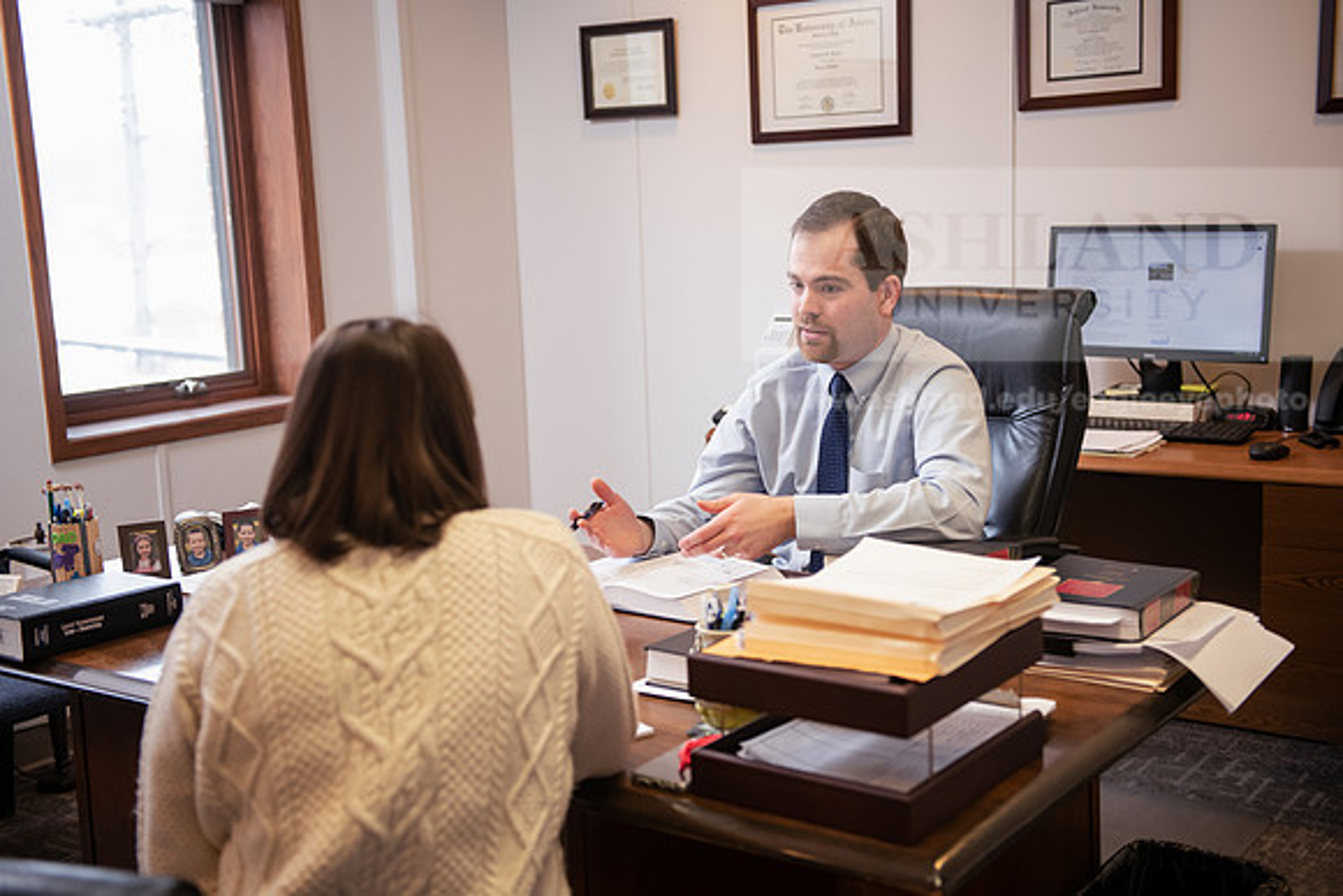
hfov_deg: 43.6
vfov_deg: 29.9
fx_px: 1679
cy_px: 448
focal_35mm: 45
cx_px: 672
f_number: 3.2
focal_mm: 45
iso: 1000
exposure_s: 1/160
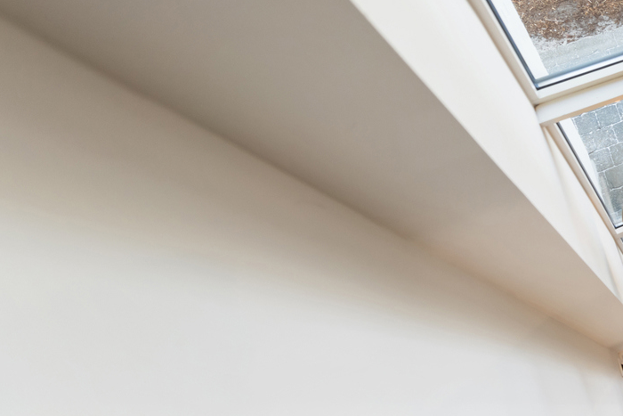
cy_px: 55
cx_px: 782
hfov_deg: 37.1
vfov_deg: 35.1
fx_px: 623
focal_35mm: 36
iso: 400
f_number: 2.8
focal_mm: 14
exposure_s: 1/125
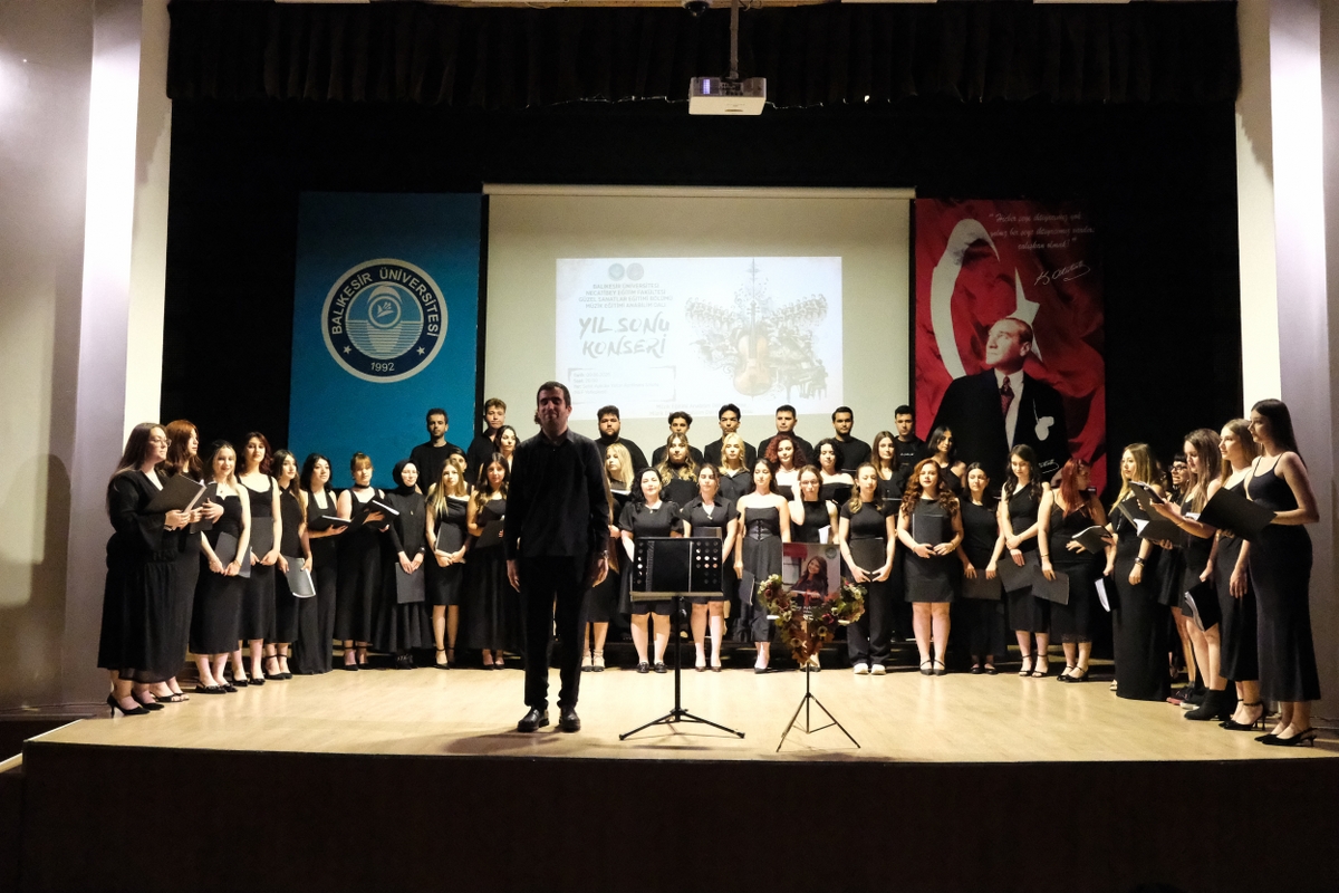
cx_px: 670
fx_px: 1116
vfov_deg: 43.6
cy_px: 446
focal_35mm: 30
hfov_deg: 61.9
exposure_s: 1/140
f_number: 5.6
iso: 25600
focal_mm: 20.2
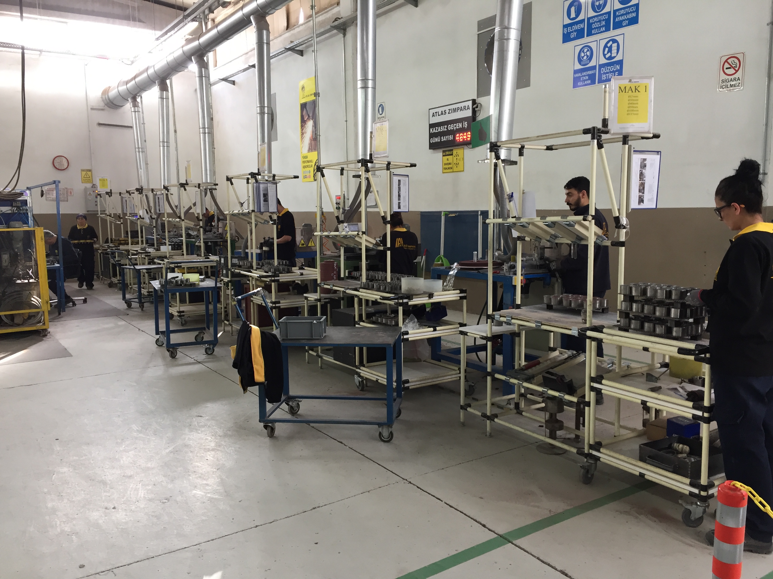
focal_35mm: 29
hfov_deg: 61.7
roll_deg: +0.5
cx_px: 386
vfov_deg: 48.2
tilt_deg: -7.2
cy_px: 290
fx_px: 648
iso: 40
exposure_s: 1/33
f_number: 2.2
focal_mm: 4.15
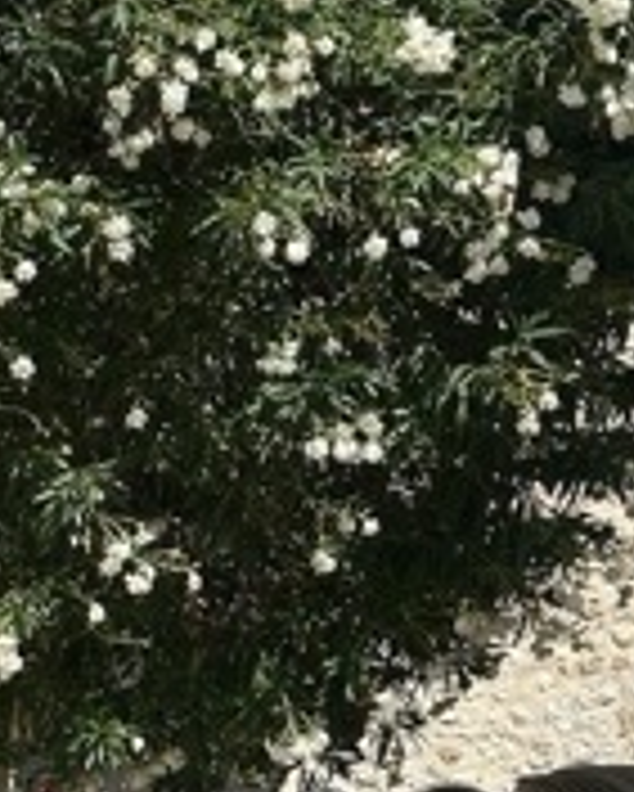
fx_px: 3984
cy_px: -171
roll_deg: -1.0
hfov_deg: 9.0
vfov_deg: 11.1
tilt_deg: +12.3
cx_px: 746
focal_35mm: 170
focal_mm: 6.86
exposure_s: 1/4566
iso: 64
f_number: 1.78
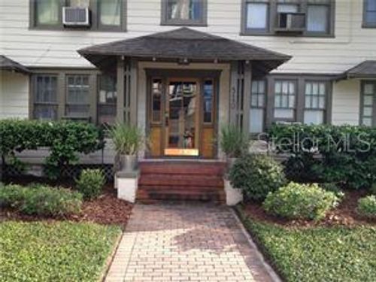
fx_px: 380
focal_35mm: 35
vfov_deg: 40.7
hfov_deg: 52.6
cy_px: 141
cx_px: 188
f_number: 2.4
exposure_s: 1/270
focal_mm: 4.28
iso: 50
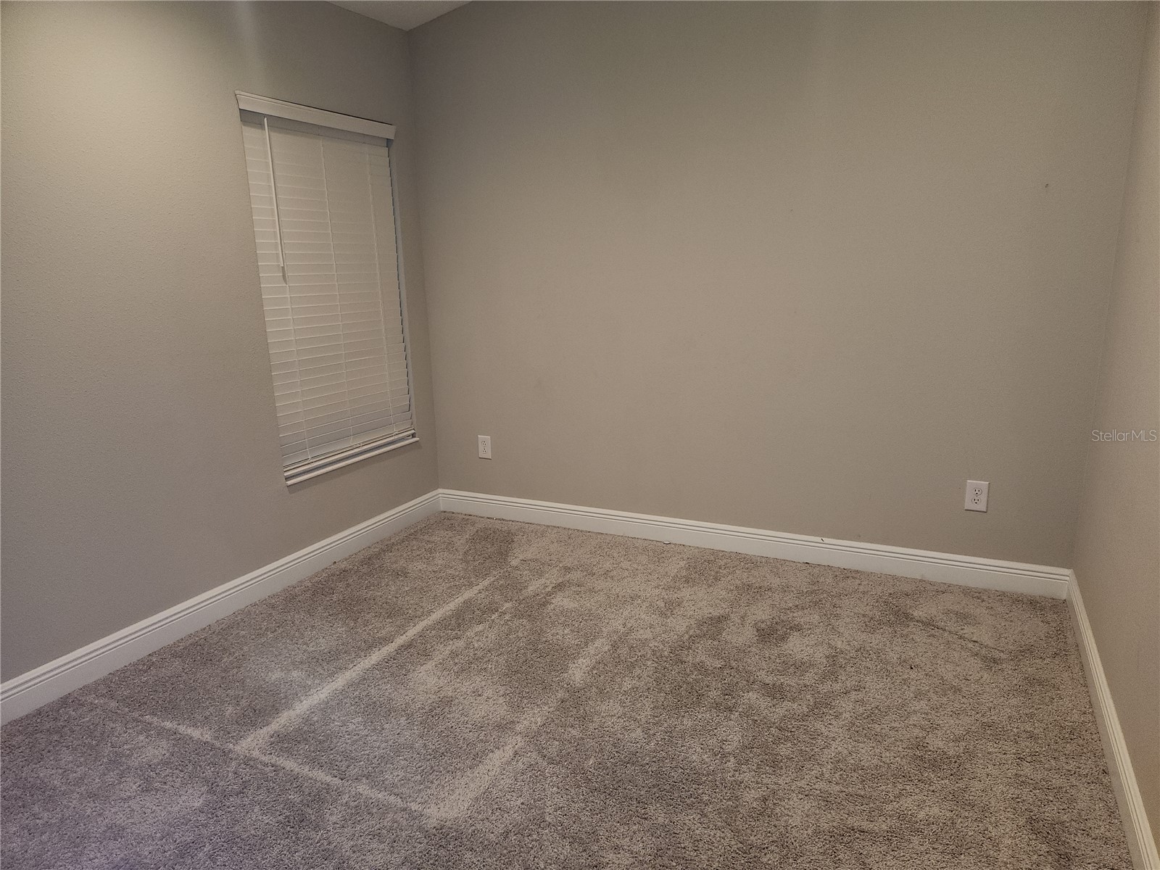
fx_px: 771
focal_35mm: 23
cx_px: 580
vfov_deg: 58.9
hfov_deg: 73.9
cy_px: 435
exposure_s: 1/30
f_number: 1.8
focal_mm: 5.4
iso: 100
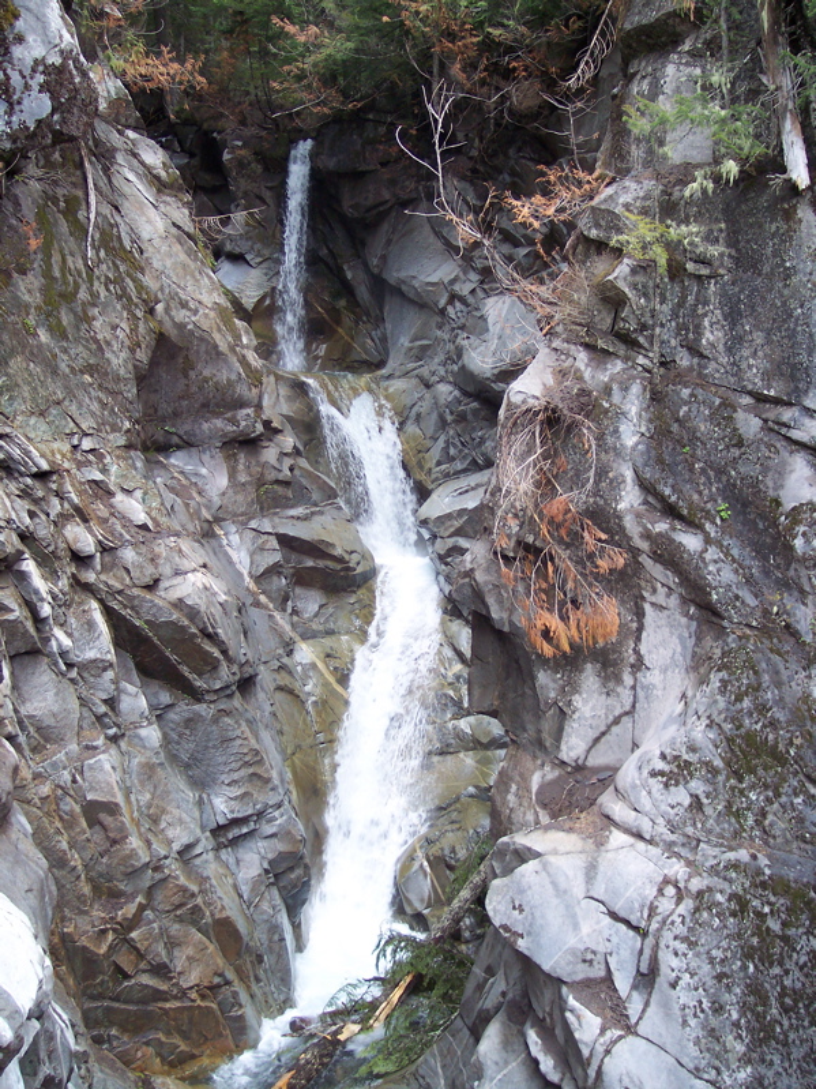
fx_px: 1195
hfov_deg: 37.7
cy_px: 544
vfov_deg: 49.0
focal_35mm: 38
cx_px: 408
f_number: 2.8
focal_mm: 8
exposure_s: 1/125
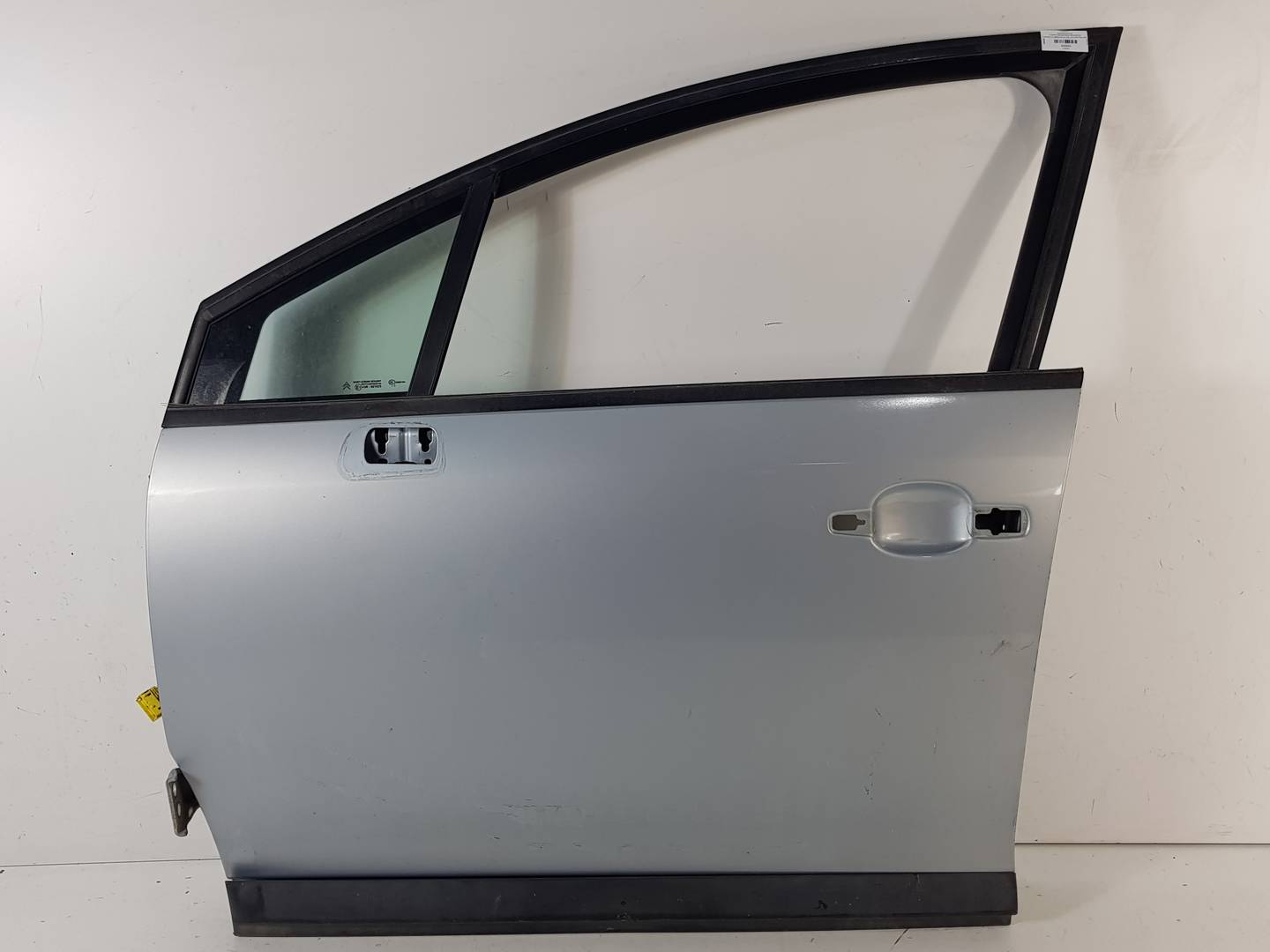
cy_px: 476
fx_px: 954
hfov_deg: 67.3
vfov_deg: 53.1
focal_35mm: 26
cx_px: 635
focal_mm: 4.2
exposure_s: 1/100
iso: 50
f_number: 1.7
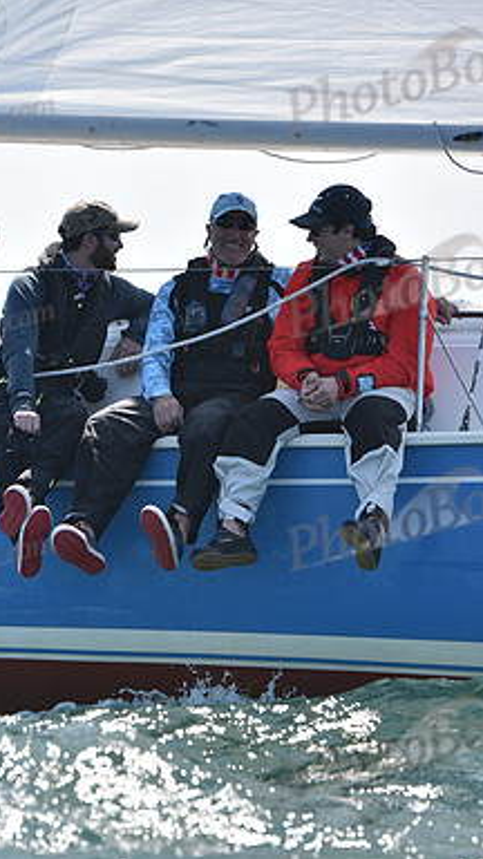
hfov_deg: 4.3
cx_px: 172
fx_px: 6489
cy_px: 428
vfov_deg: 7.6
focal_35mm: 285
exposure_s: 1/800
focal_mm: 180
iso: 320
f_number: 4
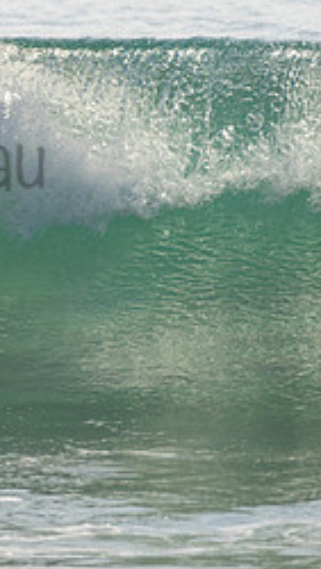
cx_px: -196
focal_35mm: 1215
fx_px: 18348
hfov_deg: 1.0
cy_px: 135
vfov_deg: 1.8
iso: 200
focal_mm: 500
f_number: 5.6
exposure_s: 1/800
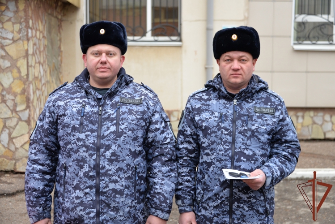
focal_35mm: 58
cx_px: 168
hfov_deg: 34.5
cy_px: 112
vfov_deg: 23.4
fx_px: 540
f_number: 4.5
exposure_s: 1/100
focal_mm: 58
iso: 1600
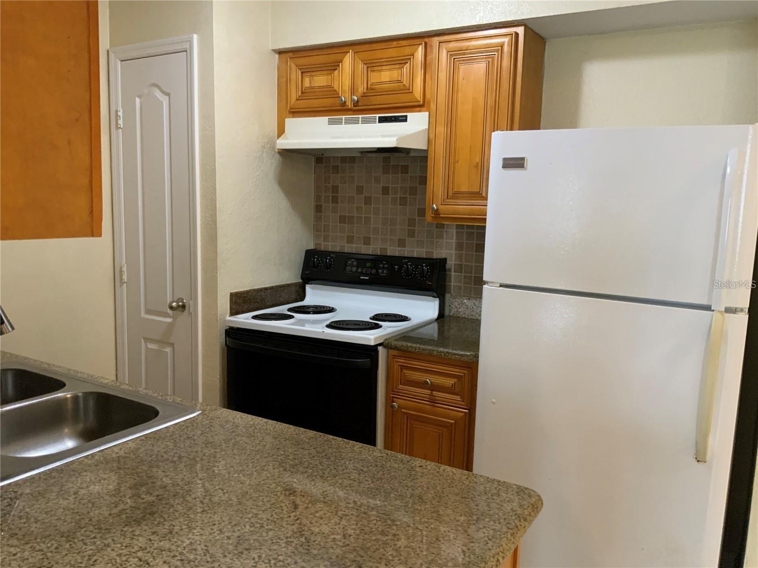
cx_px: 379
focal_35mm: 29
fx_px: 635
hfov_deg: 61.7
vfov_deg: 48.2
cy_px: 284
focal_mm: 3
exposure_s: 1/60
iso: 250
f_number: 1.8
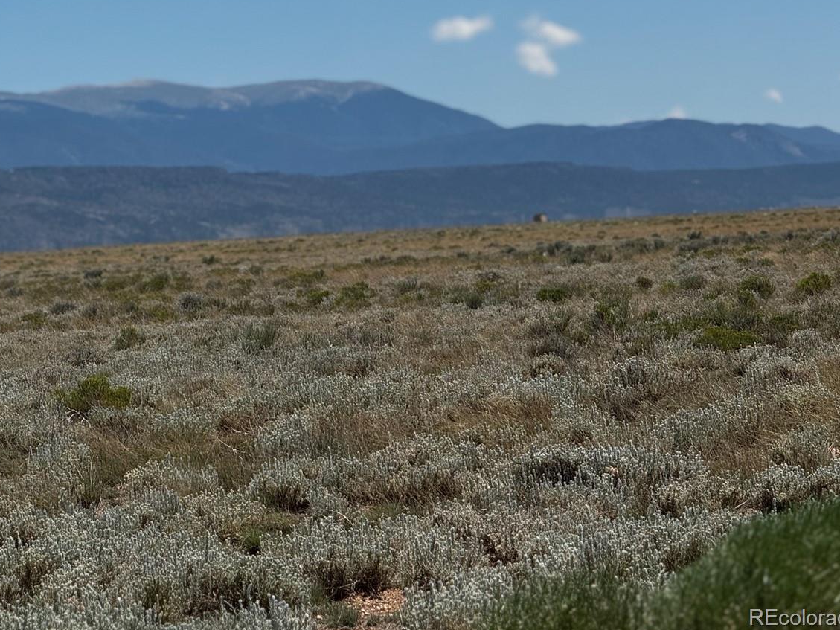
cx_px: 275
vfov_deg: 8.7
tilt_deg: +0.6
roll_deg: +2.4
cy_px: 187
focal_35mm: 170
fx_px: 4126
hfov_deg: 11.6
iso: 50
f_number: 2.8
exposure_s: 1/2212
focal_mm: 15.66
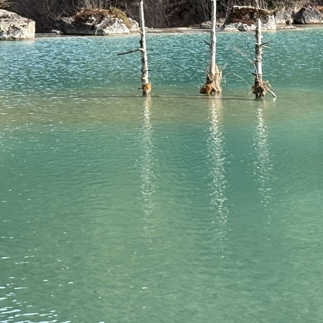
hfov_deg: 9.8
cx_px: -84
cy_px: -134
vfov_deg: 9.7
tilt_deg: +3.6
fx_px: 1858
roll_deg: +0.6
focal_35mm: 176
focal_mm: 5.96
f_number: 1.6
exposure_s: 1/1422
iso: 32
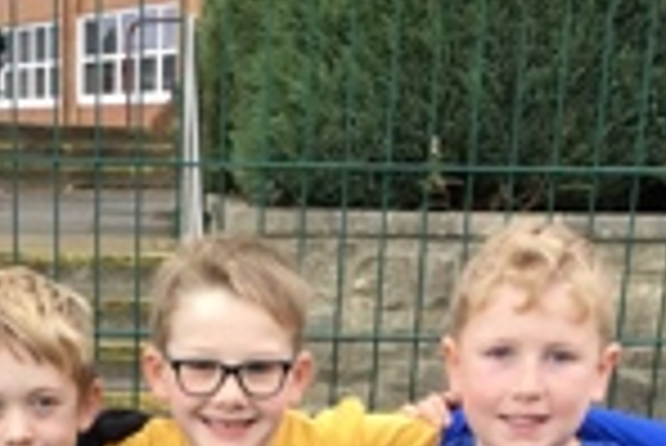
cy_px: 671
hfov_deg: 23.1
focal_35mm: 87
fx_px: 1611
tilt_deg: -16.9
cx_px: 158
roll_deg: -0.4
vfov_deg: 14.6
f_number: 2.4
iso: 25
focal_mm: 3.3
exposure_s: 1/33
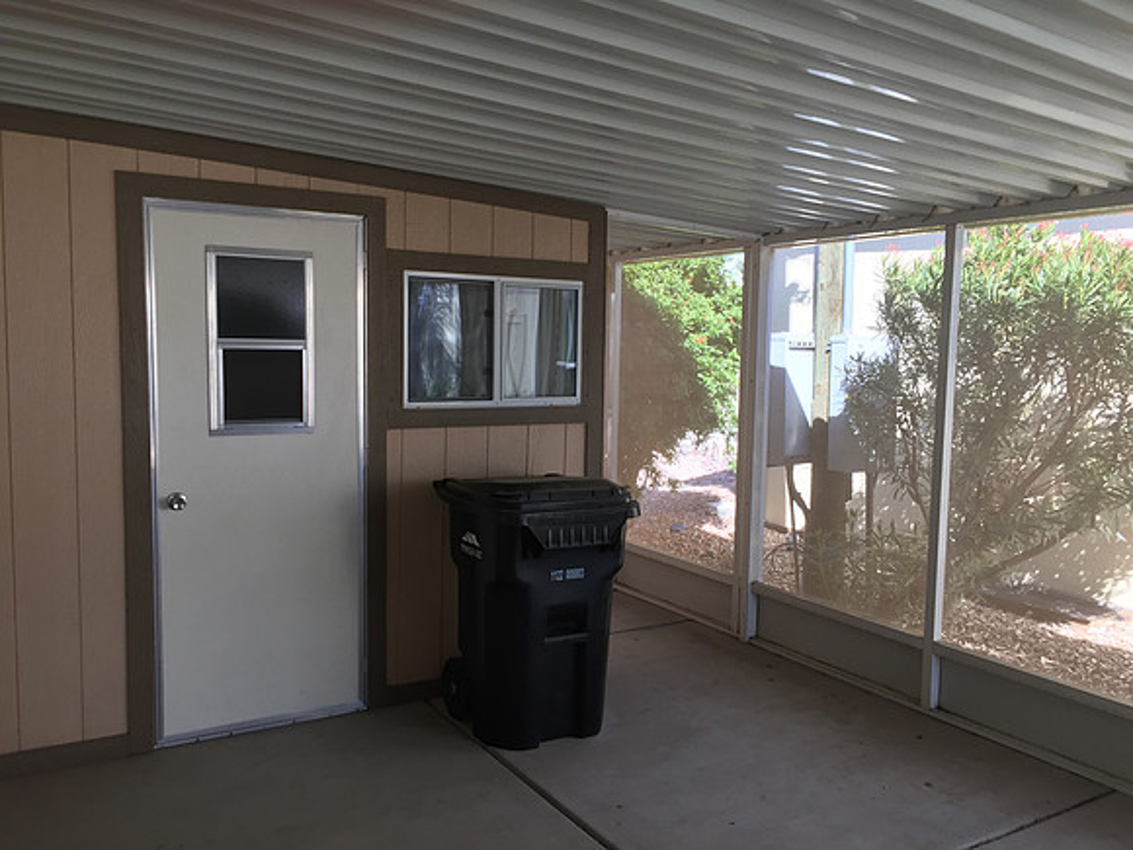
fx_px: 949
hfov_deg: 61.7
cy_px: 425
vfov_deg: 48.2
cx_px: 566
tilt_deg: -4.4
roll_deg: -1.9
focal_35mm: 29
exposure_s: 1/120
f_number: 2.2
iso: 50
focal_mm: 4.15
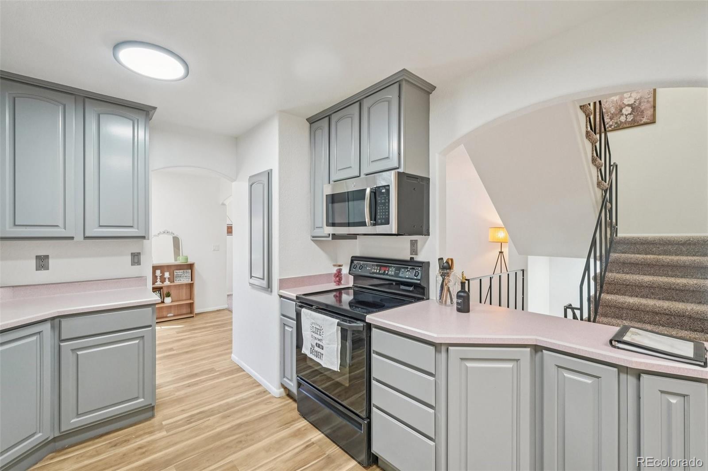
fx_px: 295
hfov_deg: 100.4
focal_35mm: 15
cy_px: 236
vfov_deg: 77.3
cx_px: 354
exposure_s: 1/10
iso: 800
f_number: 8
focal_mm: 10
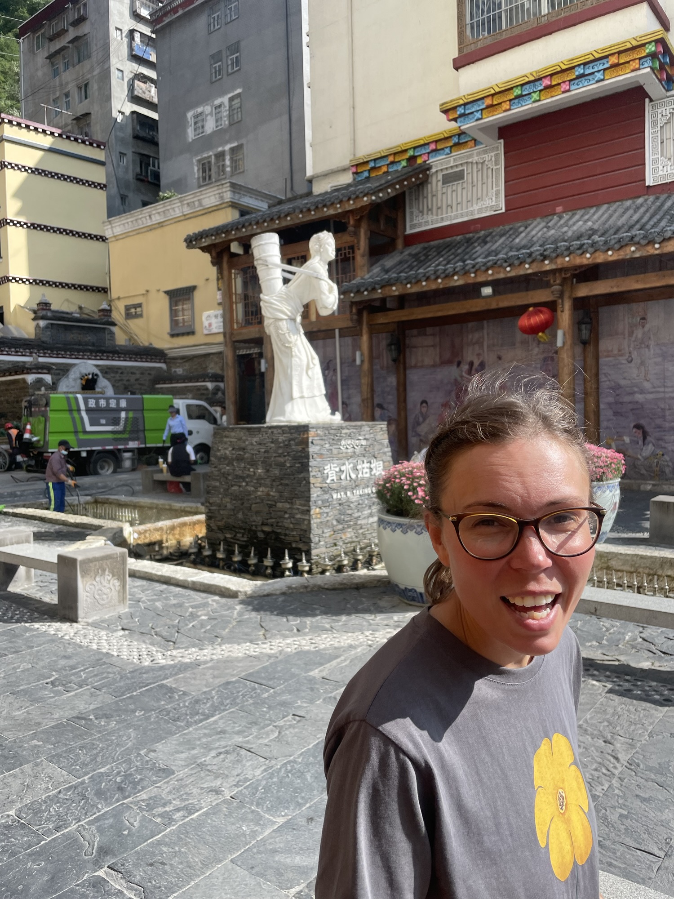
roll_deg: +0.9
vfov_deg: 67.3
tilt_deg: -1.8
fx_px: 675
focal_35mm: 26
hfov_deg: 53.1
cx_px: 337
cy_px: 450
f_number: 1.6
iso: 32
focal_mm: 4.2
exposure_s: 1/1595
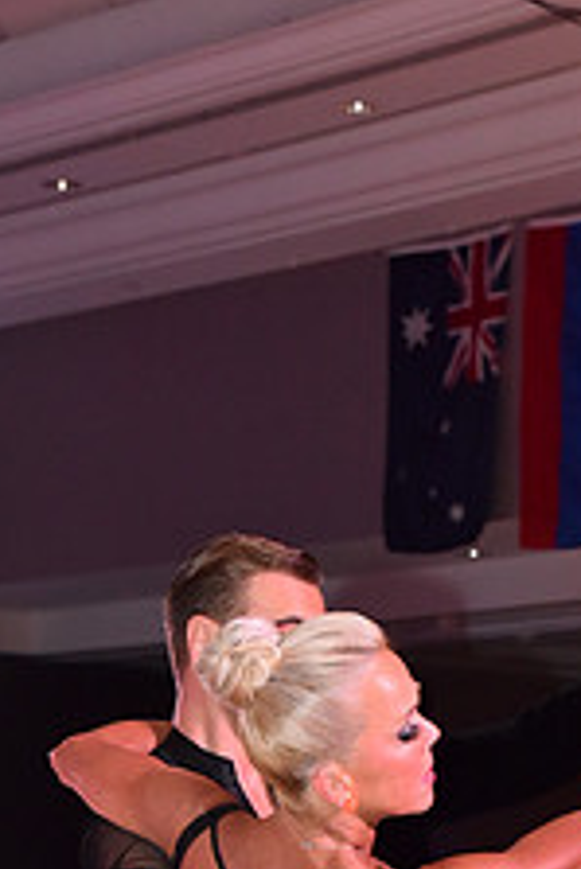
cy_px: 1126
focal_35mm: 161
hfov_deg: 8.5
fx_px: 3891
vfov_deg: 12.4
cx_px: 302
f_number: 7.1
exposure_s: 1/320
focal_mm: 62
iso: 2500
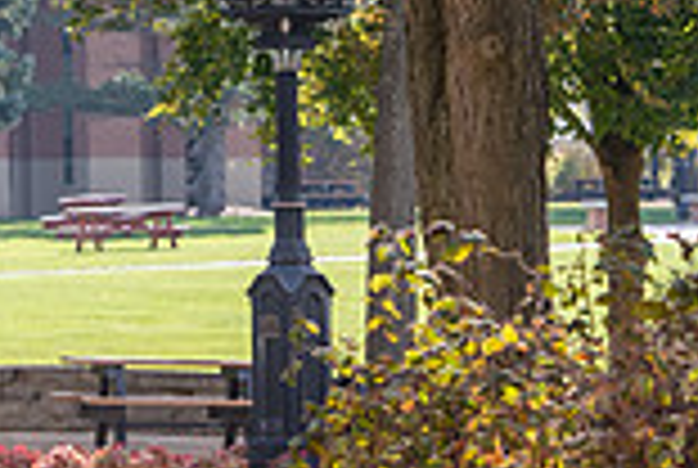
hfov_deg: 5.0
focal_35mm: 411
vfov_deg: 3.4
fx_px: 7984
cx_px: -81
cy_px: -178
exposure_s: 1/200
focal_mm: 110
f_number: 7.1
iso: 250
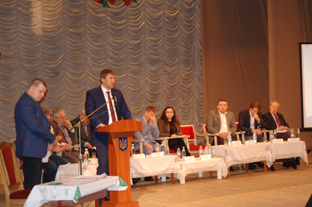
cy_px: 104
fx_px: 714
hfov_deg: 24.6
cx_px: 156
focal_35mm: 82
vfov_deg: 16.5
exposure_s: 1/60
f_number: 5.6
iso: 1600
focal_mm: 55
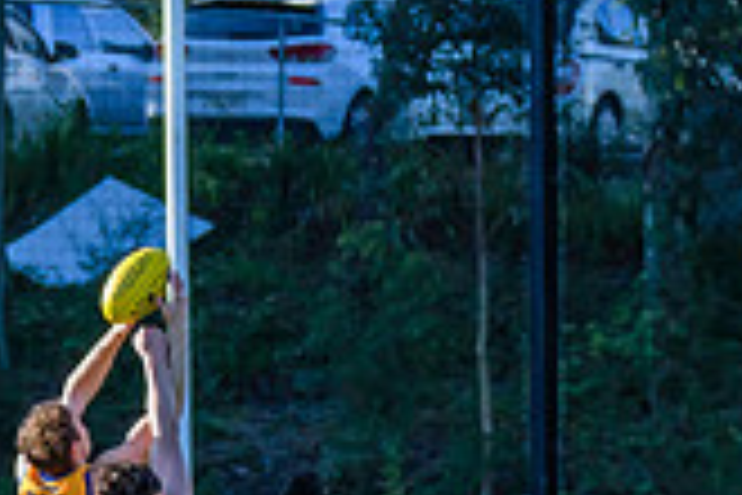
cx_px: 53
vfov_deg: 1.5
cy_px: 669
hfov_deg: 2.3
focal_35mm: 912
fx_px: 18796
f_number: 5
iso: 800
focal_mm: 170
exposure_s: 1/2000
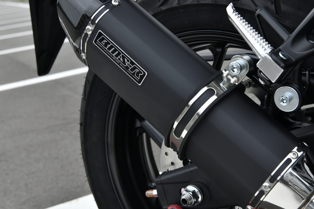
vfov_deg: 21.9
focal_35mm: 62
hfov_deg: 32.3
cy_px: 86
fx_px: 541
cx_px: 191
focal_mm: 50
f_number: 10
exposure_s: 1/400
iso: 800
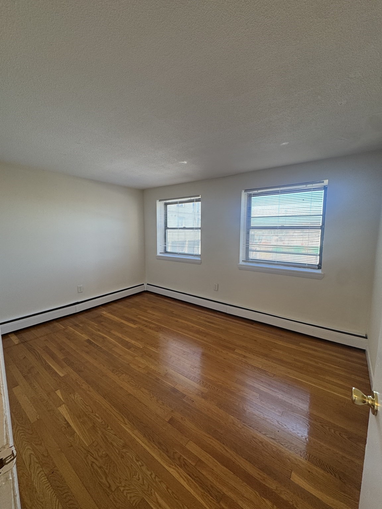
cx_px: 191
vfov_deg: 102.1
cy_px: 254
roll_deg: +0.4
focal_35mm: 14
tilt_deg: -7.1
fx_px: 206
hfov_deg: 85.7
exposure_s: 1/120
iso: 80
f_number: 2.2
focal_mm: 2.22
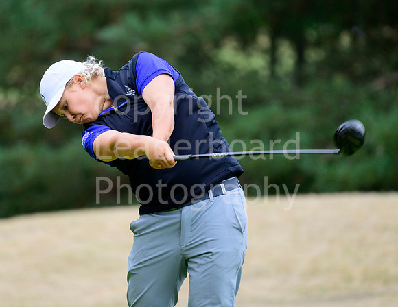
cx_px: 132
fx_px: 5912
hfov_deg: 3.9
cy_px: 130
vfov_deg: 3.0
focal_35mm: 509
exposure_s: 1/1600
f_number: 5.6
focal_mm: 400
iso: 2000
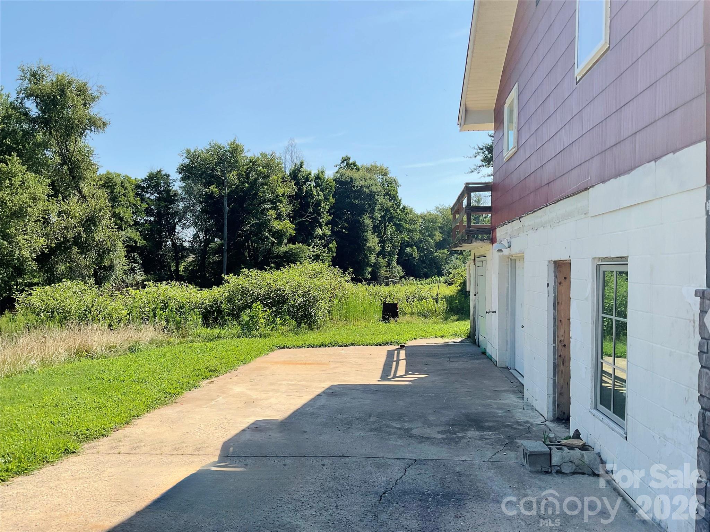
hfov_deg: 61.7
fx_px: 595
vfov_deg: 48.2
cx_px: 355
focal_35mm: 29
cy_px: 266
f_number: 1.8
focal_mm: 3
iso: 16
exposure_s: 1/1730
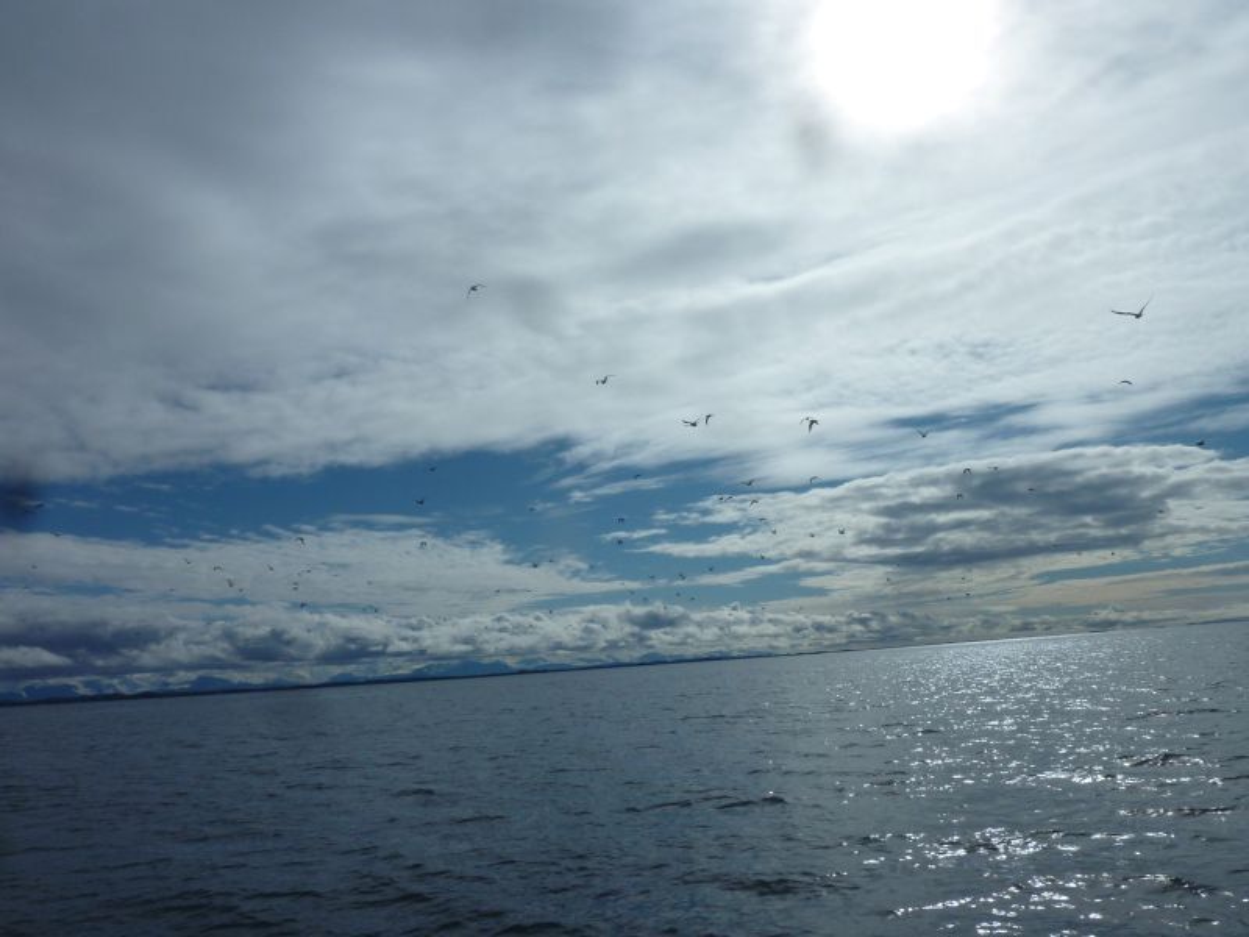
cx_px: 624
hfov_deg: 69.4
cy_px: 468
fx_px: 902
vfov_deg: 54.9
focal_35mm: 25
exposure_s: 1/2000
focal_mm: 4.1
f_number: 6.3
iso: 80
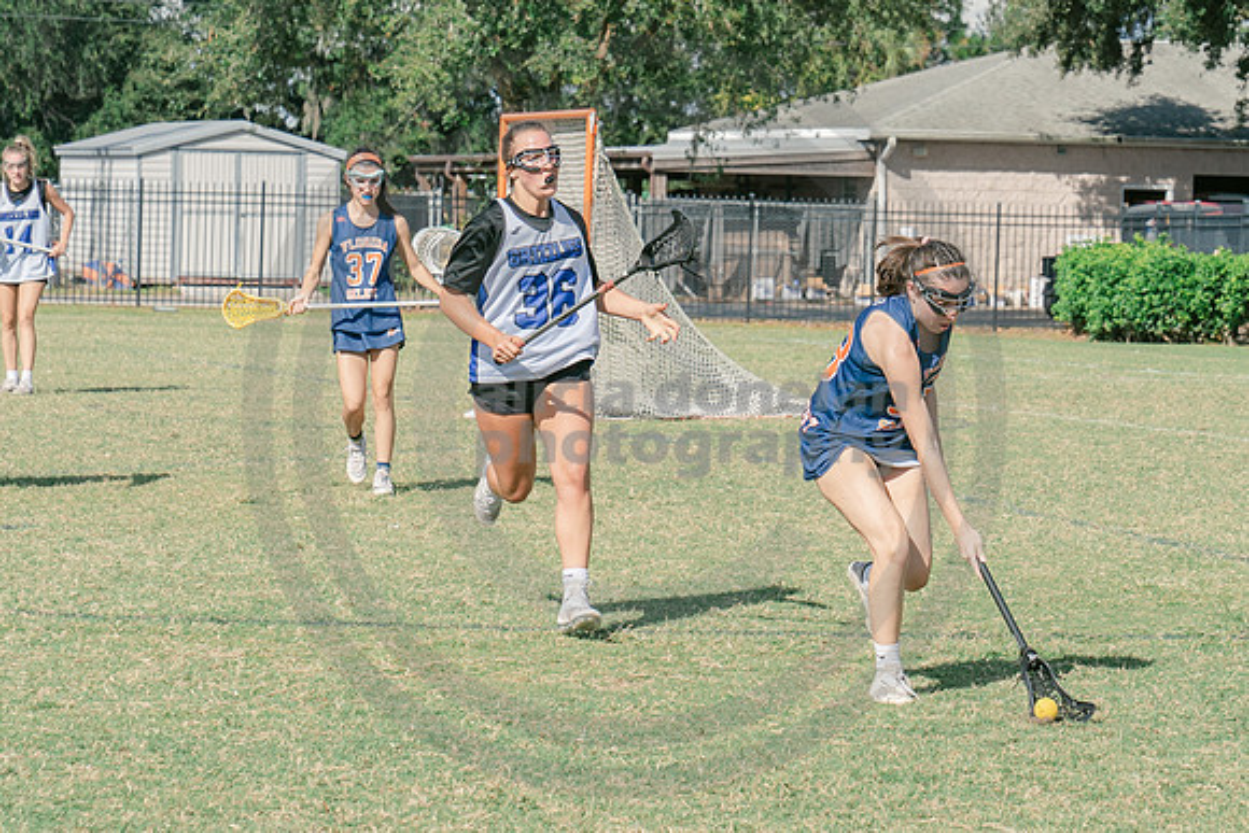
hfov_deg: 14.5
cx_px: 839
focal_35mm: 141
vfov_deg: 9.7
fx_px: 4902
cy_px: 272
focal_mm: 70
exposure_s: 1/1000
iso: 250
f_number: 5.6
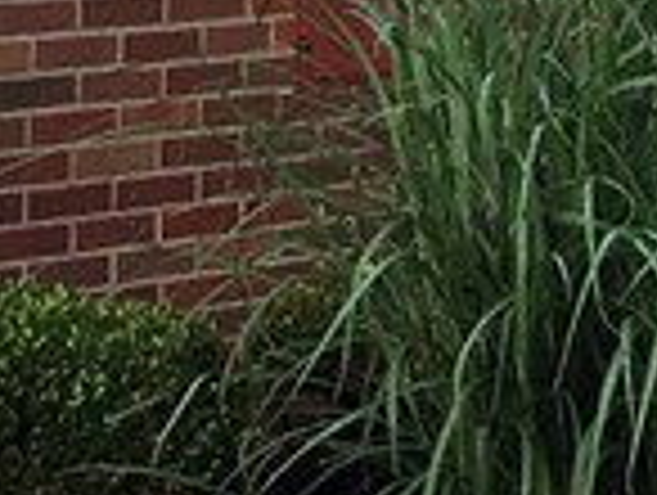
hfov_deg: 9.3
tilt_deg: +3.9
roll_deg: +1.1
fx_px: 3859
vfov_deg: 7.1
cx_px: 1143
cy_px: -490
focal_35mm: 203
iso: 25
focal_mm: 4.15
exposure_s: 1/120
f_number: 2.2
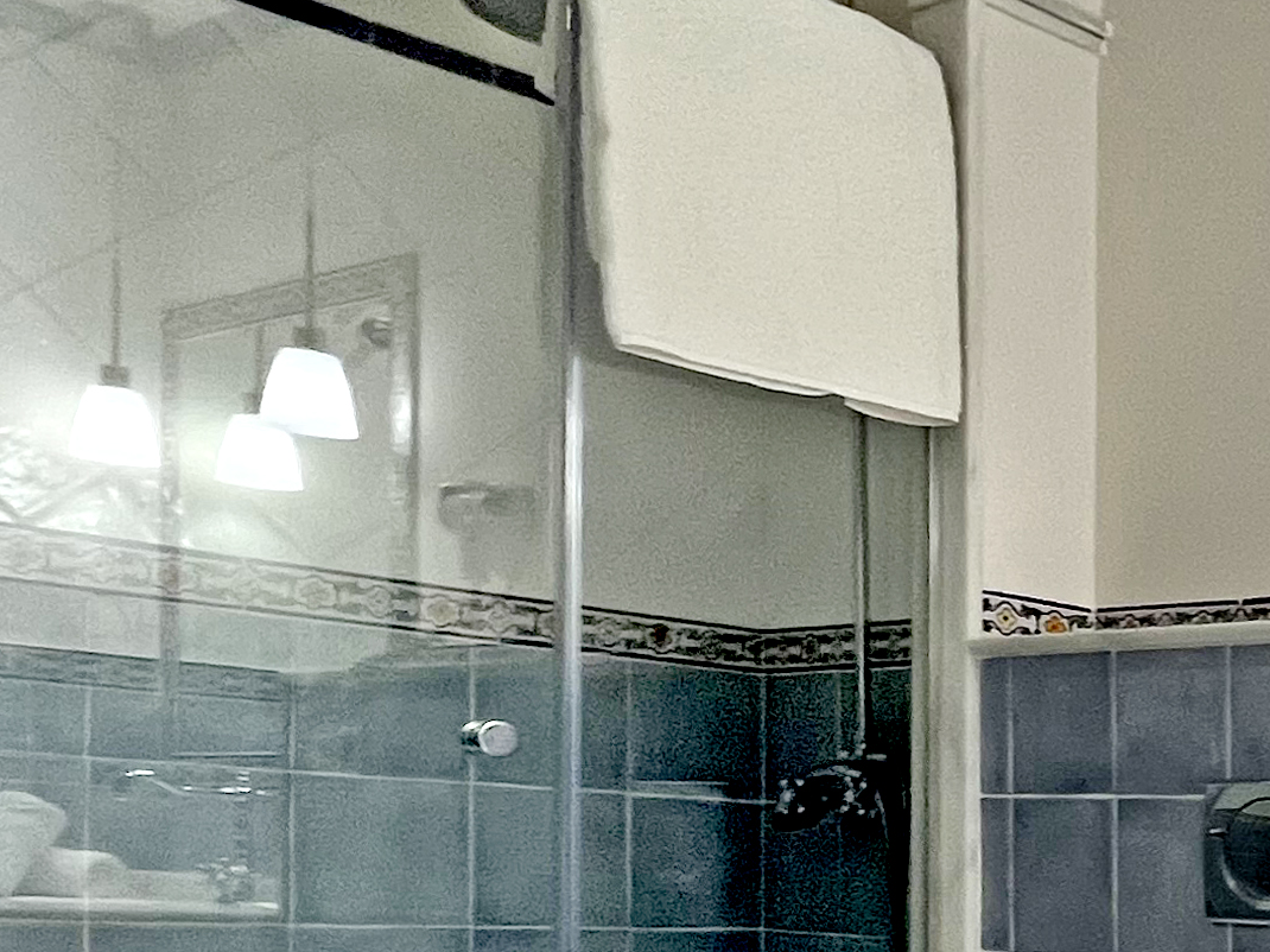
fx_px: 1797
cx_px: 1941
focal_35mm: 49
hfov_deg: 26.7
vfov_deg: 28.6
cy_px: 839
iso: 200
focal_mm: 1.57
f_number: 1.8
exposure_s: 1/100
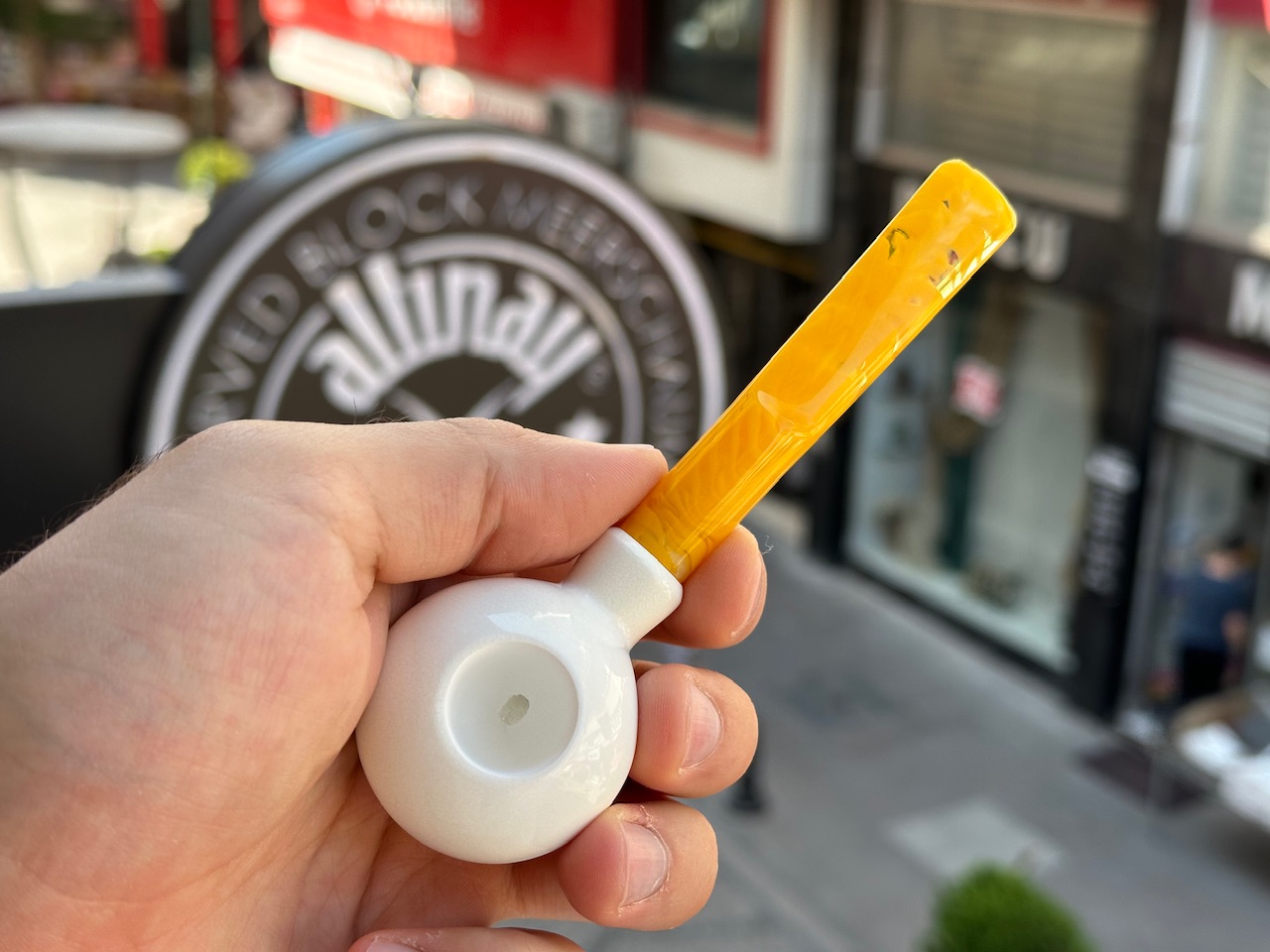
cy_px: 476
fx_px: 1761
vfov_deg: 30.3
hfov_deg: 39.7
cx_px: 635
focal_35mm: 48
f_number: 1.78
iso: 64
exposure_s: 1/549
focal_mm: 6.86
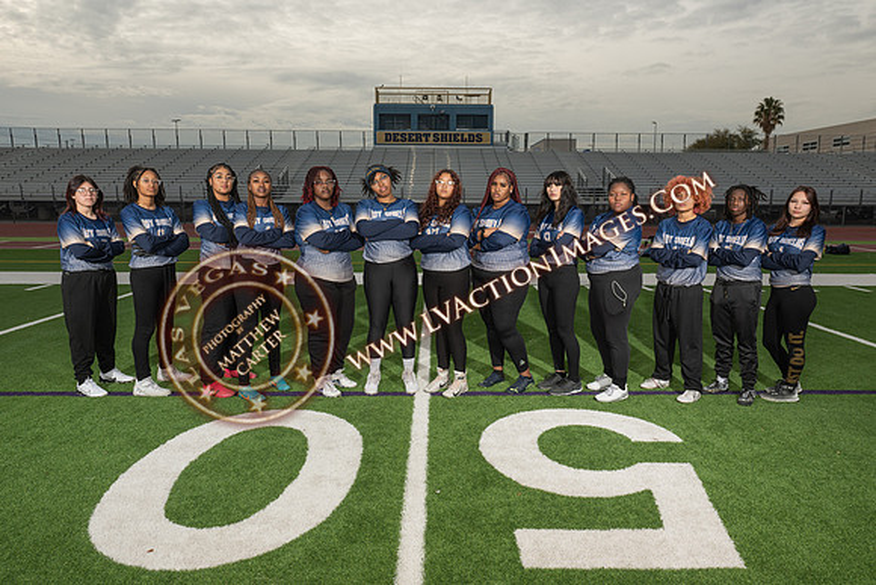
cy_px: 294
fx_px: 605
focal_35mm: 25
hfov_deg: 71.8
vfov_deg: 51.6
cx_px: 446
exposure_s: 1/200
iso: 160
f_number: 8
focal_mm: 24
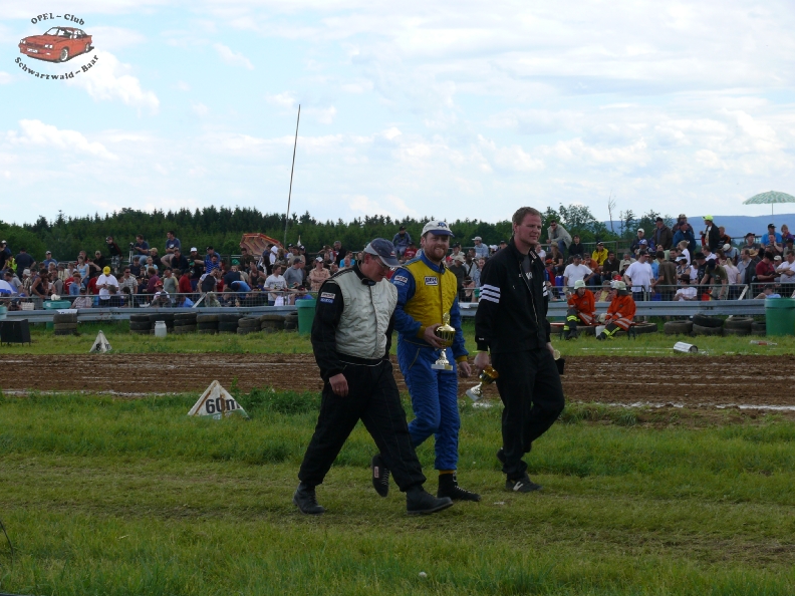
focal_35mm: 97
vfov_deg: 15.2
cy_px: 297
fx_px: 2228
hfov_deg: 20.2
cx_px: 399
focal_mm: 20.2
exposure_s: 1/200
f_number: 5.6
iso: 100
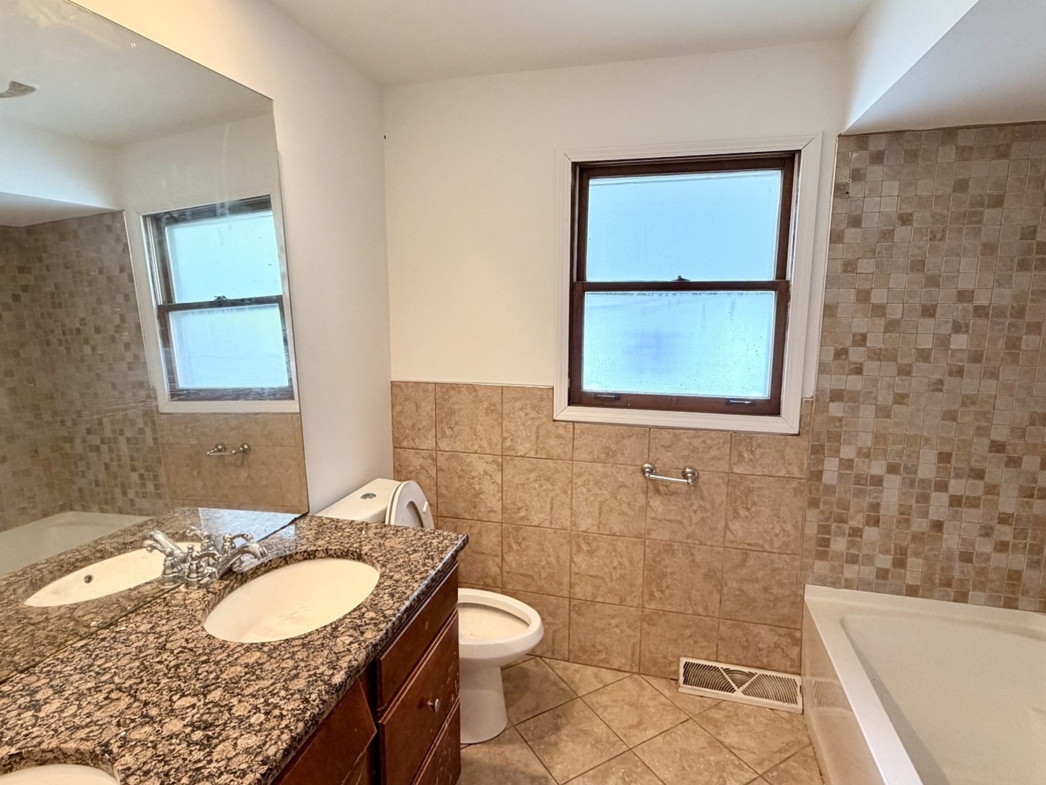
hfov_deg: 102.0
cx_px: 523
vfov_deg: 85.7
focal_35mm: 14
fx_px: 423
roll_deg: +0.0
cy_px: 392
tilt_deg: -8.9
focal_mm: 2.22
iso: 160
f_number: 2.2
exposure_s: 1/60.2
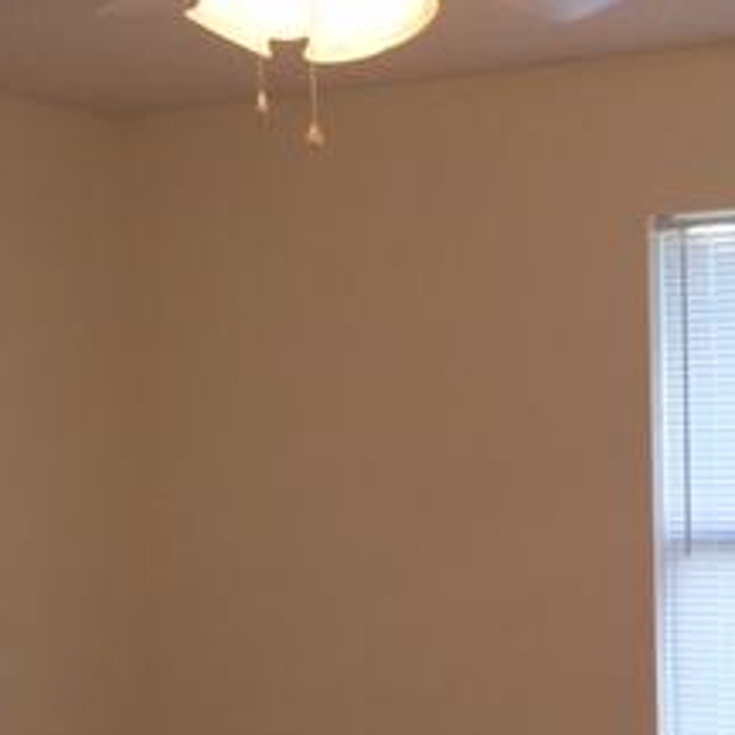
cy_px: 541
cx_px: 772
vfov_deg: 22.6
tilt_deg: -1.7
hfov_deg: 21.8
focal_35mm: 76
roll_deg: +0.7
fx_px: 1826
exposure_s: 1/80
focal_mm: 4.15
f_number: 2.2
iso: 25
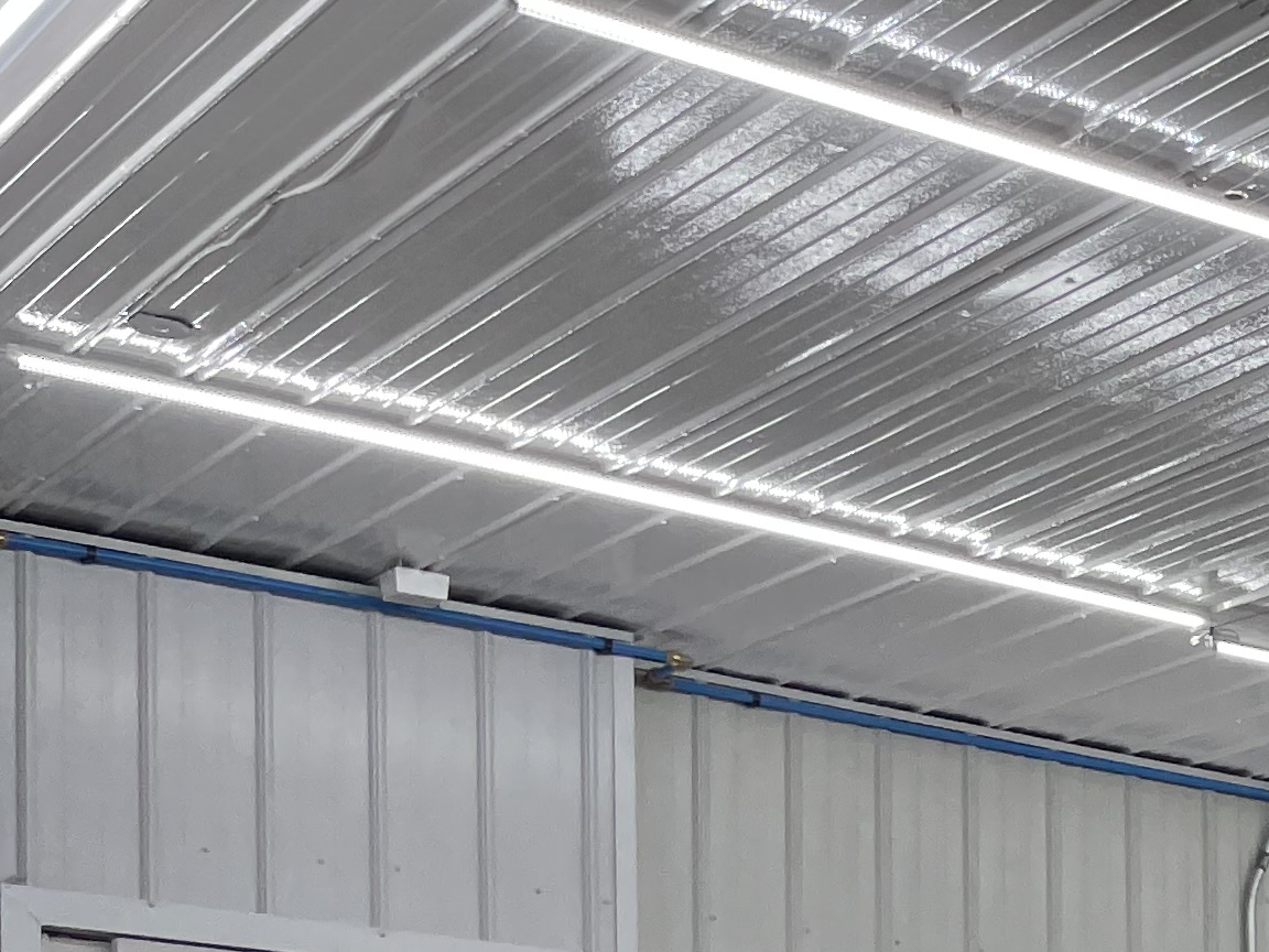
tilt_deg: +0.0
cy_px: 1573
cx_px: 2213
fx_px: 3336
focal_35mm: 91
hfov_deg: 17.8
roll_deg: +0.2
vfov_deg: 14.7
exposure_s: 1/120
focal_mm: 4.2
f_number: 1.6
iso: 32
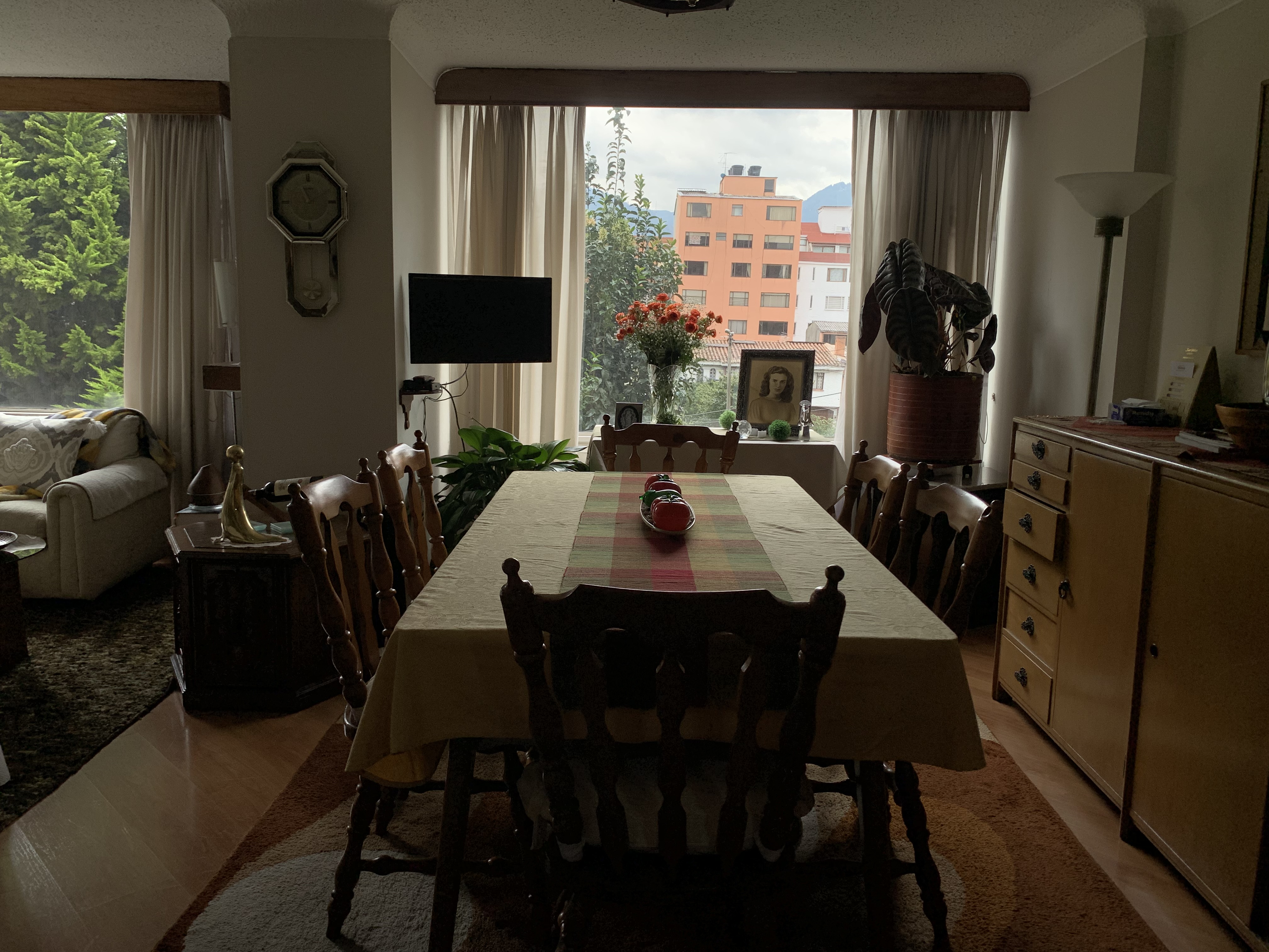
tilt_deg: -8.7
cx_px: 634
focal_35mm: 26
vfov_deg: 53.1
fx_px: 953
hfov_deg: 67.3
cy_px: 476
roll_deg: -2.4
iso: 25
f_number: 1.8
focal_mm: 4.25
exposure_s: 1/716
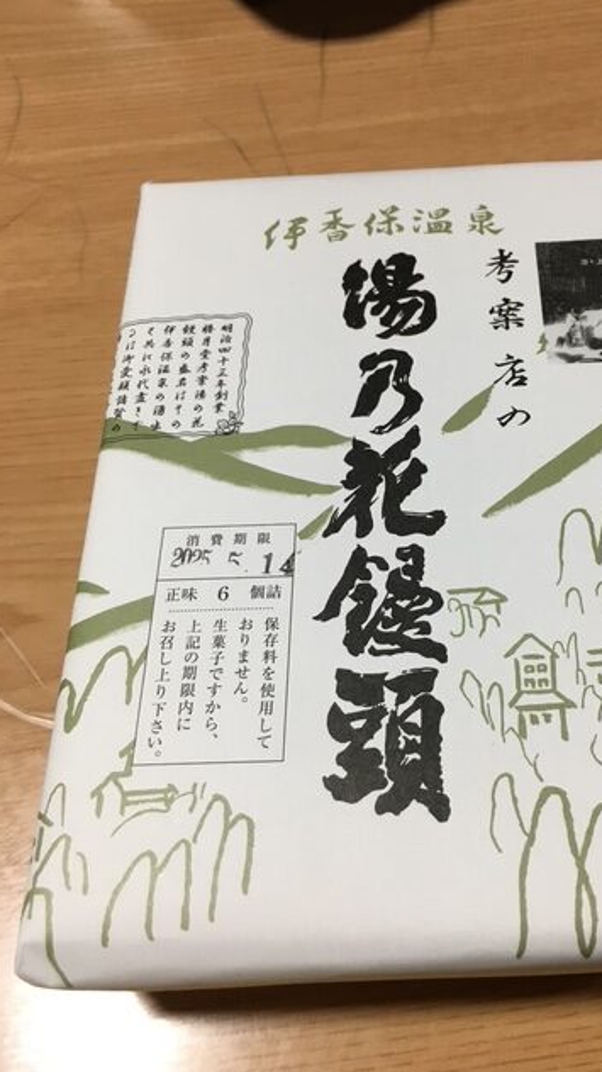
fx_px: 909
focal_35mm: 32
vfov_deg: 61.0
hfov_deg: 36.3
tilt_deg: -60.0
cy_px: 539
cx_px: 397
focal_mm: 4.15
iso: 64
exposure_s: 1/30
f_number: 2.2
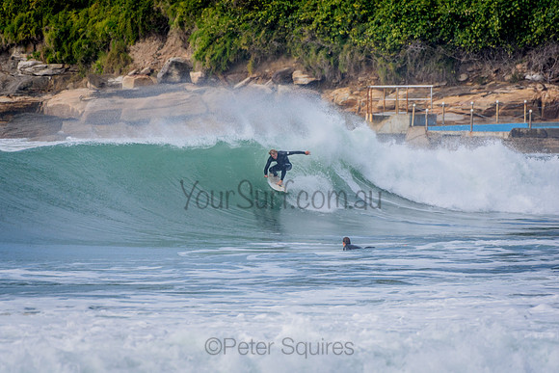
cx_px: 280
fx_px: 11648
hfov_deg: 2.7
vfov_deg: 1.8
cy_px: 186
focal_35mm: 750
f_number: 5.6
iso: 320
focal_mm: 500
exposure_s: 1/2000
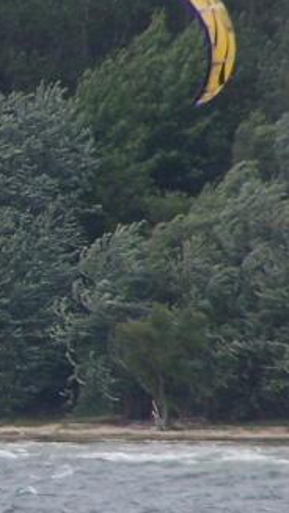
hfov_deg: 1.0
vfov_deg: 1.7
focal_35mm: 1255
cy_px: 297
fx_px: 17053
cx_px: -187
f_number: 3.6
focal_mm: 60.8
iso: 80
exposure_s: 1/500
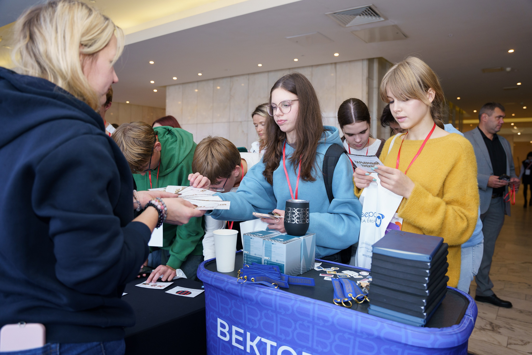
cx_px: 266
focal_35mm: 27
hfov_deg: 67.6
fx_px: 398
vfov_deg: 48.1
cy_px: 178
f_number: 3.2
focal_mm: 26.9
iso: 800
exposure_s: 1/250
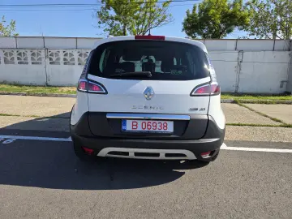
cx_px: 146
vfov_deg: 58.9
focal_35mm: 23
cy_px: 110
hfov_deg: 73.9
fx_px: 194
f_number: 1.7
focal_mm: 6.3
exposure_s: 1/3687
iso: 80
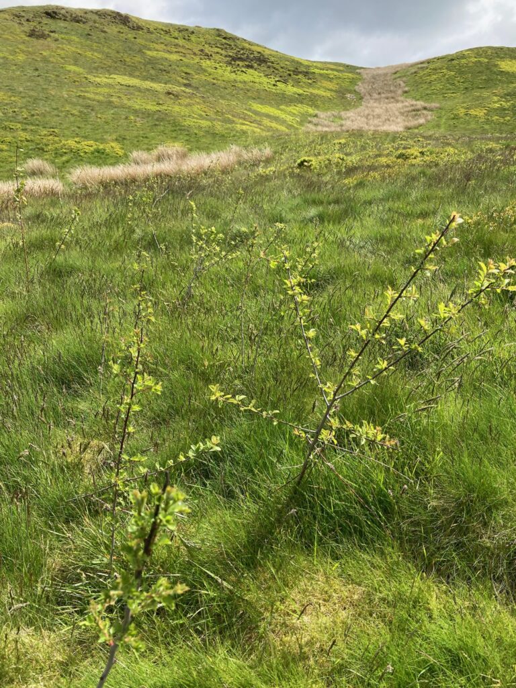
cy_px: 344
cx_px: 258
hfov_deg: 49.7
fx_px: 557
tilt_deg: -8.9
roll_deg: +1.6
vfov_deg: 63.4
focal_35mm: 28
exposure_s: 1/923
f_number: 1.8
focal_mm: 3.99
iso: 20
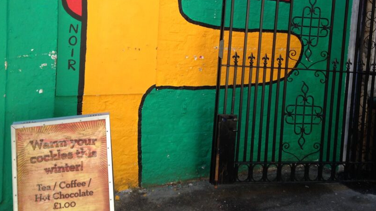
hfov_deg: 44.5
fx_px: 459
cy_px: 54
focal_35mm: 46
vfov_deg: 25.7
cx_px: 206
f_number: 2.4
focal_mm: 4.13
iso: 50
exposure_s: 1/195
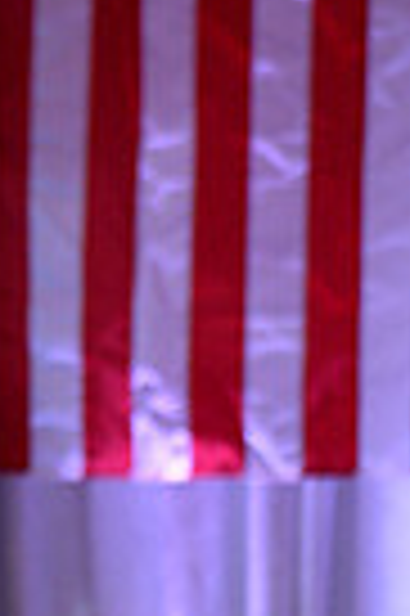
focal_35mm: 508
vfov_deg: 4.0
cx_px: -345
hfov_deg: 2.7
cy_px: 1088
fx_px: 8700
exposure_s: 1/250
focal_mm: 120
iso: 2000
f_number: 5
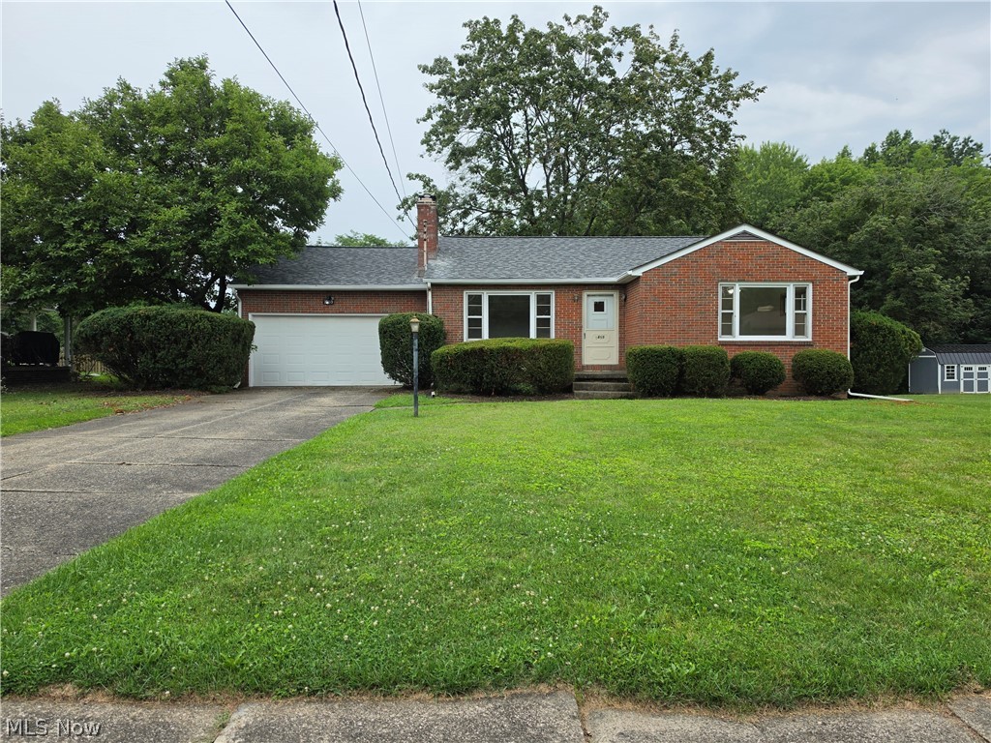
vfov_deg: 58.9
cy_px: 372
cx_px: 496
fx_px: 658
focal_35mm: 23
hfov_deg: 73.9
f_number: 1.4
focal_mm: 6.5
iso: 64
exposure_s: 1/1794
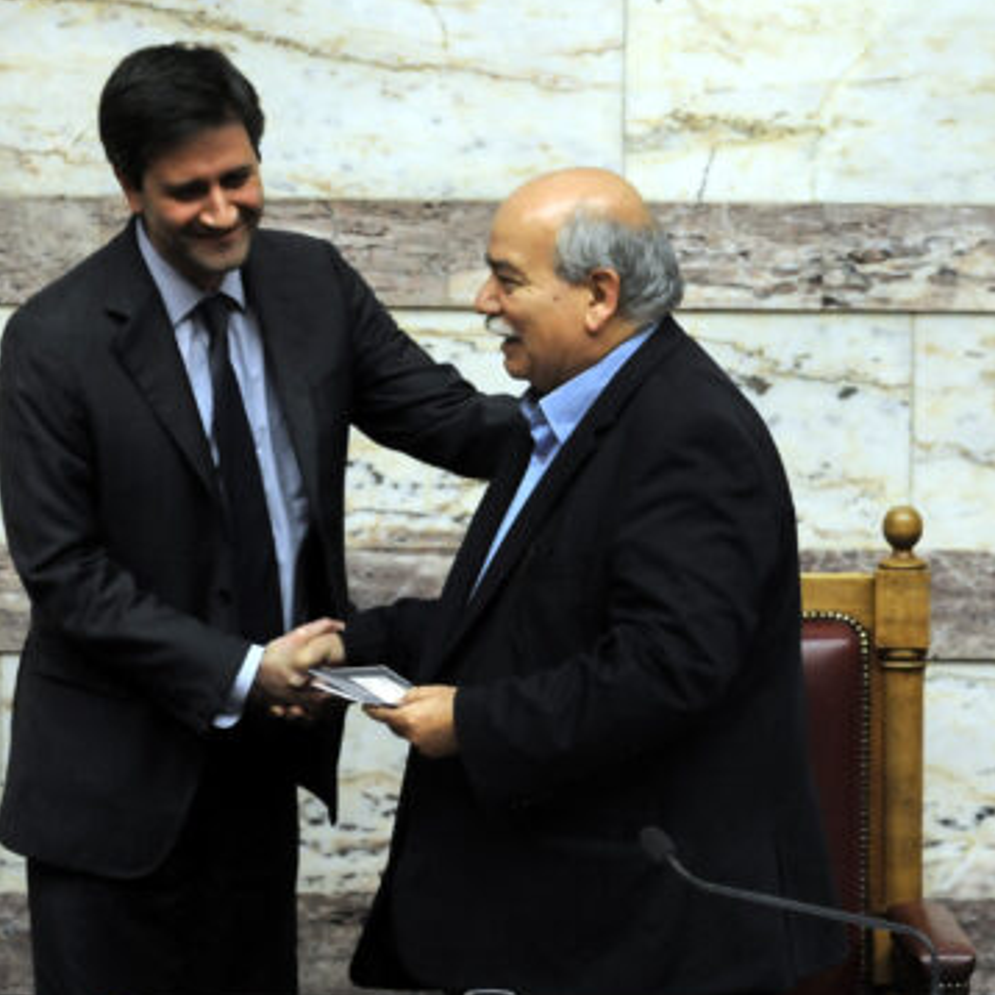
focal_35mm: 364
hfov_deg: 4.8
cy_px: 556
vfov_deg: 4.8
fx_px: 11837
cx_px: 309
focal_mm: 240
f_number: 4
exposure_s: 1/400
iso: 2500
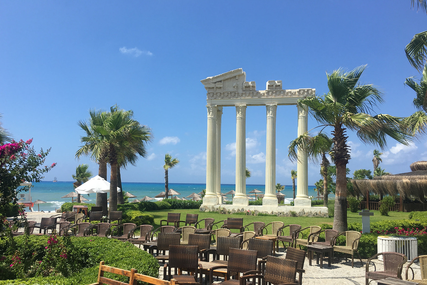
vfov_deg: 42.2
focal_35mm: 31
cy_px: 161
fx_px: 368
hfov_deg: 60.3
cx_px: 209
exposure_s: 1/1637
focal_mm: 4.15
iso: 25
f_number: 2.2
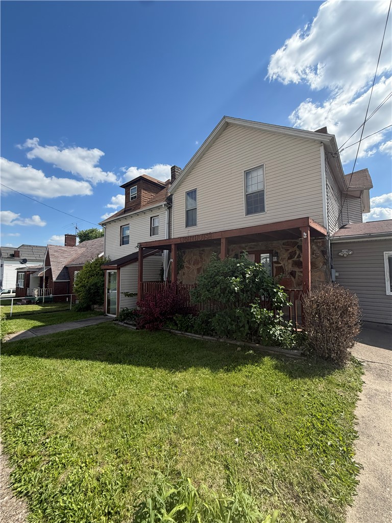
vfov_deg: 102.1
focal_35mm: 14
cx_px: 196
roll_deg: +0.5
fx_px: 211
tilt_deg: +4.6
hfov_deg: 85.7
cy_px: 262
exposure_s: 1/770
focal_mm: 2.22
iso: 25
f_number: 2.2
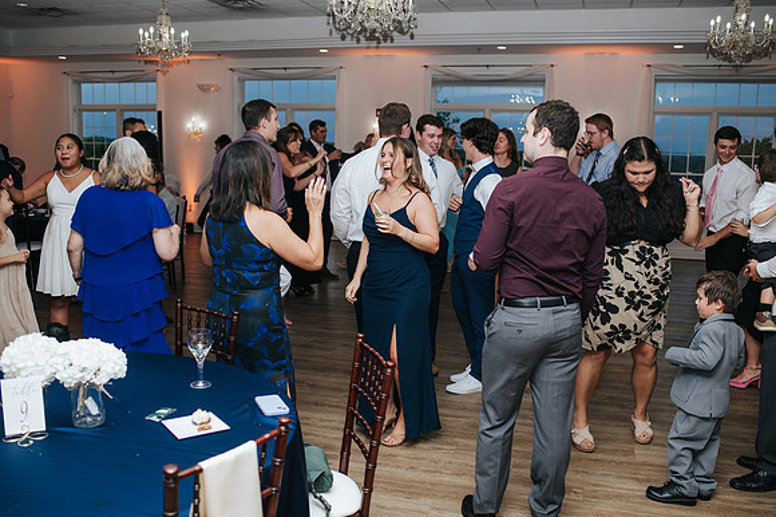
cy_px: 258
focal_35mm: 35
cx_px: 388
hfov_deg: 54.5
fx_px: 754
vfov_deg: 37.8
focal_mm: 35
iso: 800
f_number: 3.2
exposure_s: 1/200
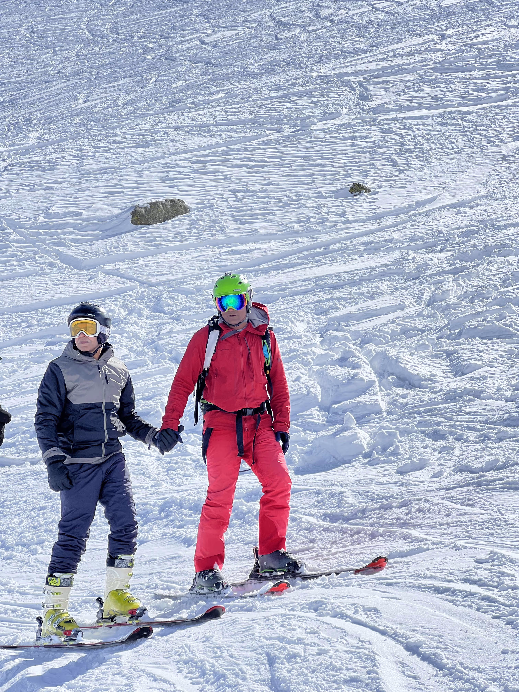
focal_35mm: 77
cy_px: 346
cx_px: 260
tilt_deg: +12.1
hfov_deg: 19.1
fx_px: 1539
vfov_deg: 25.3
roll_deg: -1.5
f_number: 2.8
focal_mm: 9
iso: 32
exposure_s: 1/791
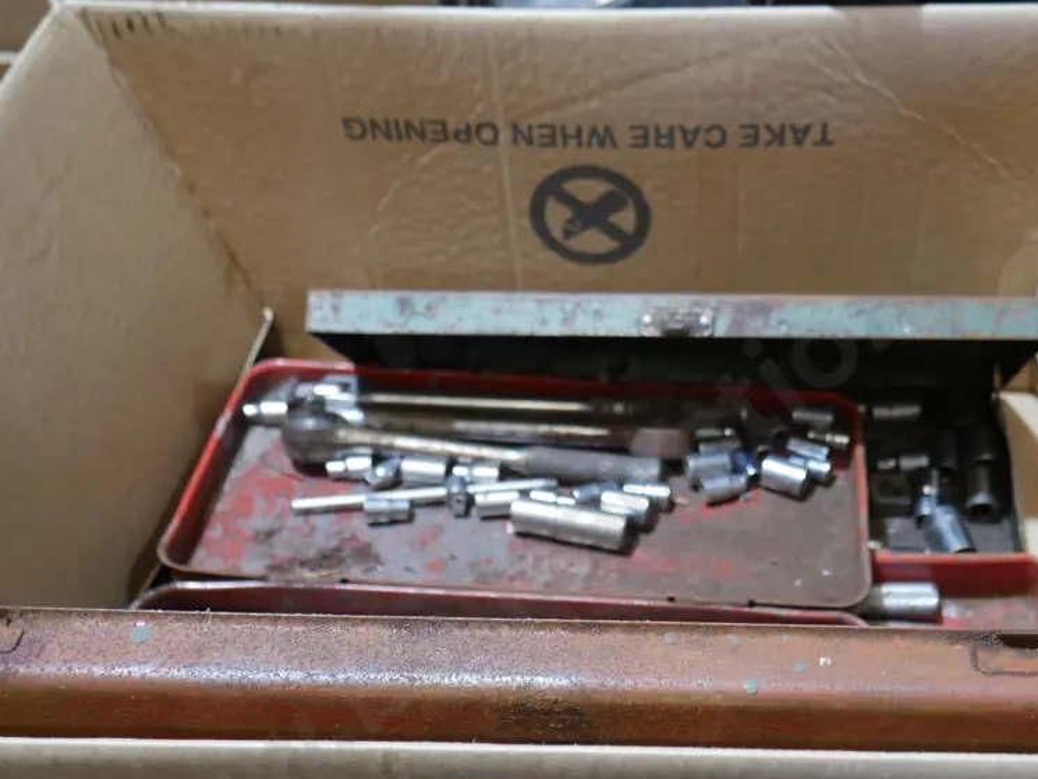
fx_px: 1320
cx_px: 658
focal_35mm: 44
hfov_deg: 42.6
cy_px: 479
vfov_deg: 32.8
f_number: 3.6
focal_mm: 16
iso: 400
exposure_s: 1/60
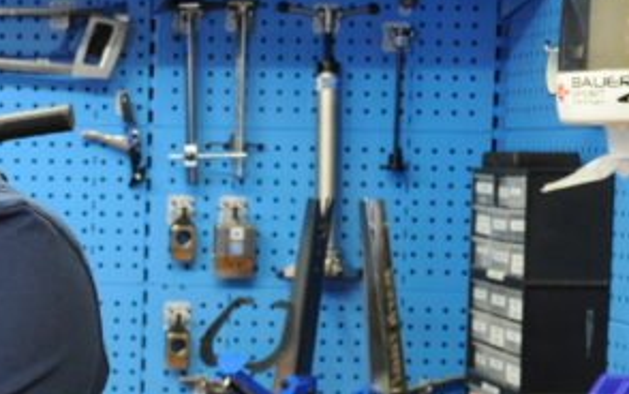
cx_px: -308
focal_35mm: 117
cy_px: 268
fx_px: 2006
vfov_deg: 11.2
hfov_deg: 16.3
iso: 800
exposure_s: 1/40
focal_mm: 22
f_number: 5
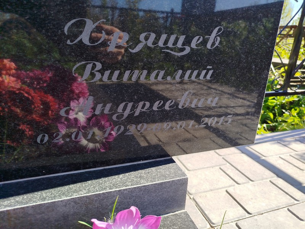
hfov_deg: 71.6
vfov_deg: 56.8
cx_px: 152
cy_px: 114
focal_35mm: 24
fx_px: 211
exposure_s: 1/445
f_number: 1.7
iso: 50
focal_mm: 5.31
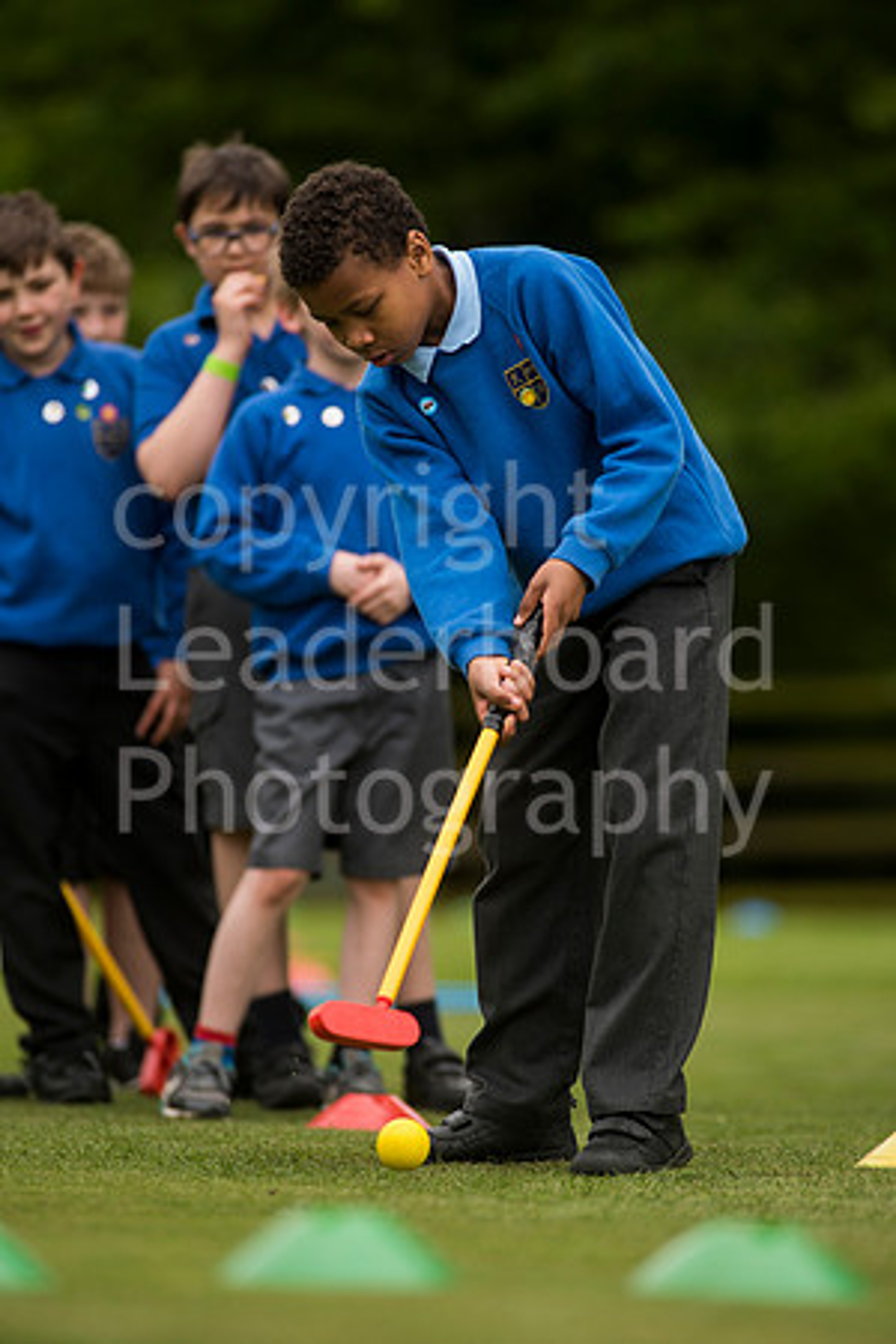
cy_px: 672
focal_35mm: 300
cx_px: 448
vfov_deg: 6.9
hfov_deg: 4.6
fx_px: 11199
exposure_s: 1/1250
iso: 400
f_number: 5.6
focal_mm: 300
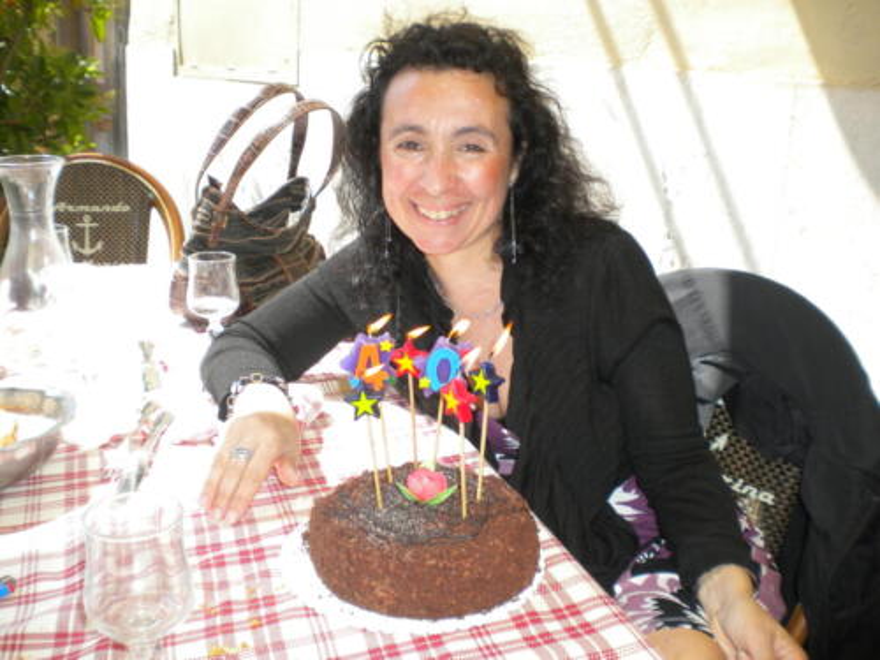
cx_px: 440
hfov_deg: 52.6
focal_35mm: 35
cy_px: 330
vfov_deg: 40.7
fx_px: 890
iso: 80
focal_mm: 6.3
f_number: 4.6
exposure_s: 1/200
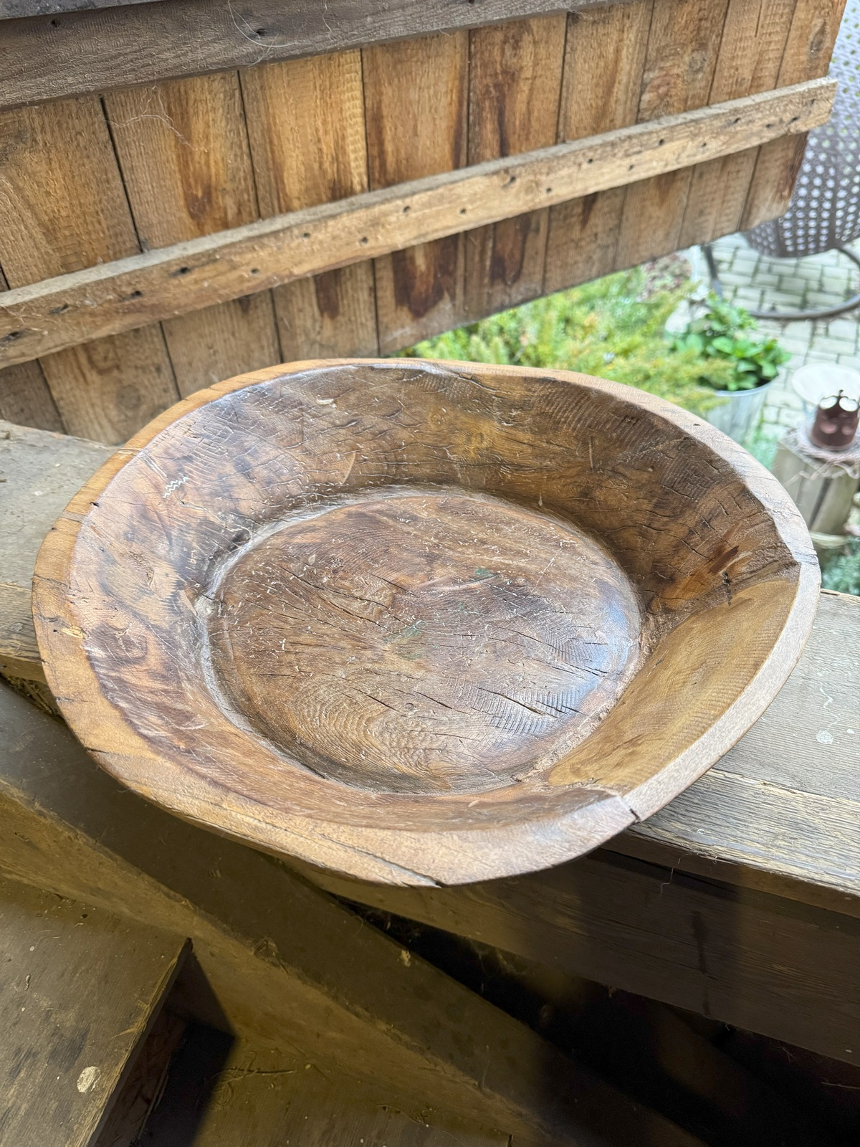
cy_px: 574
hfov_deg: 56.8
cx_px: 430
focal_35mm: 24
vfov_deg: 71.6
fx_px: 795
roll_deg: +2.2
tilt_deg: -44.9
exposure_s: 1/50
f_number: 1.78
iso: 400
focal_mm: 6.76
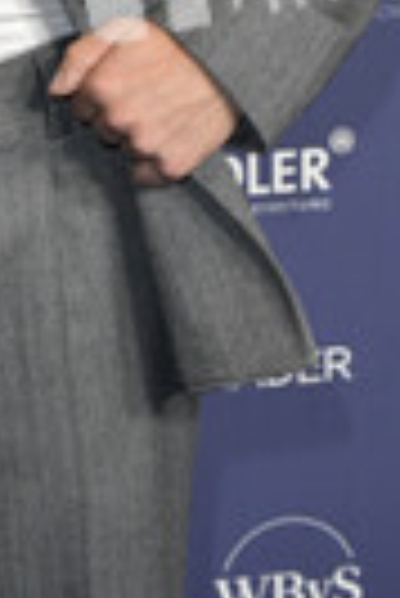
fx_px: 2892
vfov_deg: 11.3
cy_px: -288
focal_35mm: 174
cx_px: -108
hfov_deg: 7.8
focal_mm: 58
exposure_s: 1/200
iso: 2000
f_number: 6.3
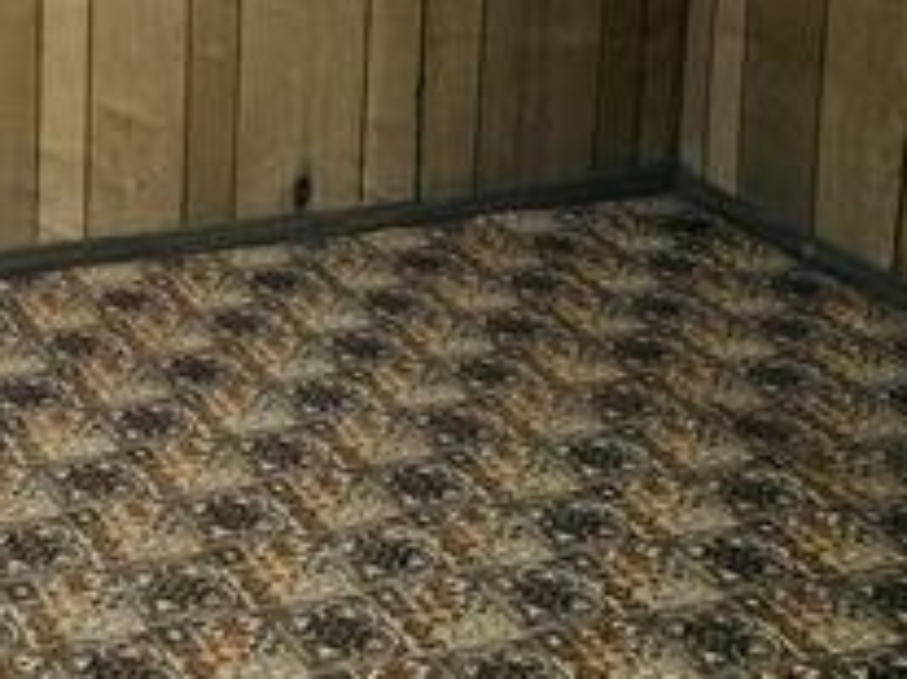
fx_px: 1859
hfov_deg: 26.0
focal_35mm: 71
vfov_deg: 19.8
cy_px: -79
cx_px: -9
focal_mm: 5.4
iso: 1250
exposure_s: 1/40
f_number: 1.8
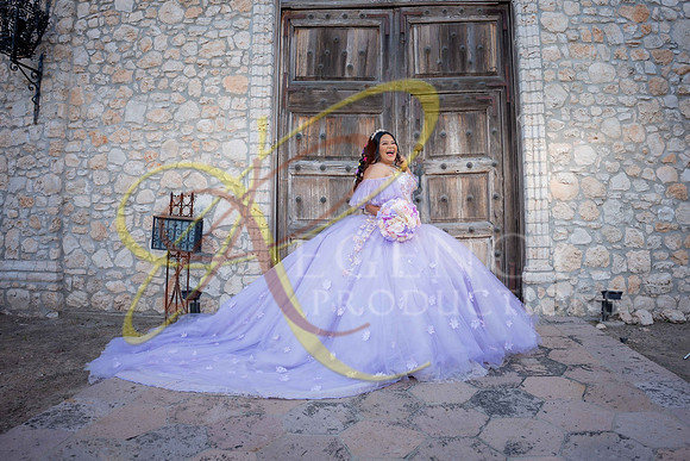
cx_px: 376
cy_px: 209
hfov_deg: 78.8
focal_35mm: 22
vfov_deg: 57.5
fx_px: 418
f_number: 2.8
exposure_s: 1/500
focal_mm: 20
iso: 125
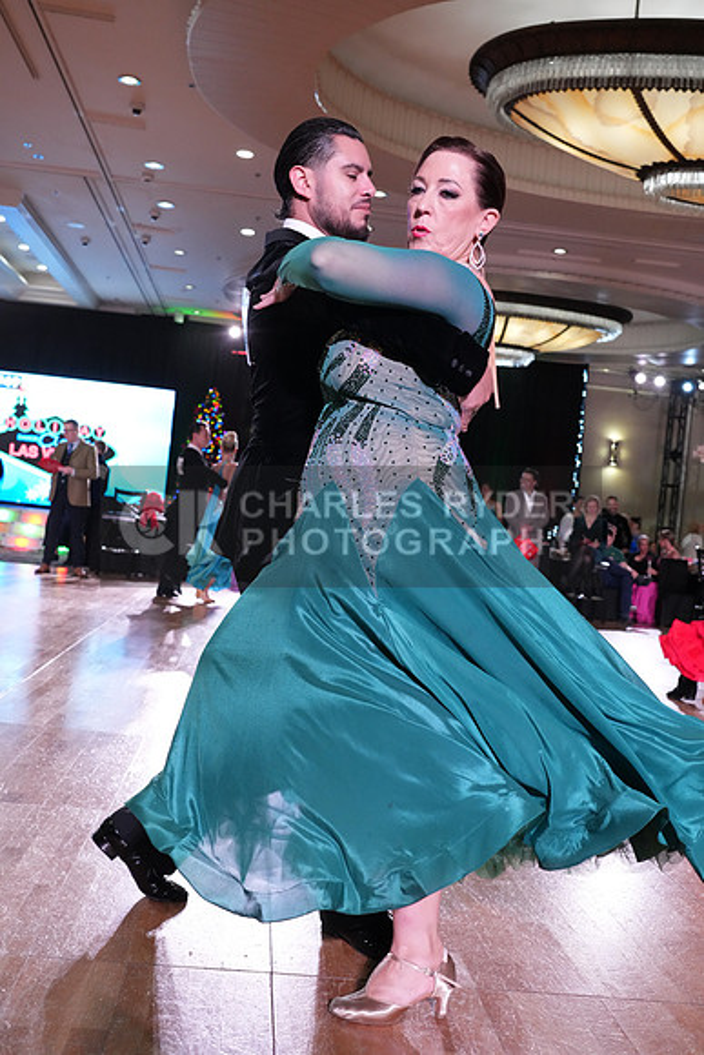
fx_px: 1085
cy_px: 528
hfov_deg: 36.0
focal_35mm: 37
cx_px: 352
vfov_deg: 51.9
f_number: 5.6
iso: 5000
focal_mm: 37
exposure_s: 1/320
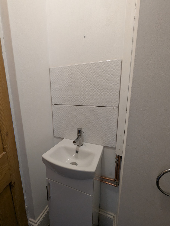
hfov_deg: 90.0
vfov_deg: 106.1
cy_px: 113
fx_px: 85
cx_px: 85
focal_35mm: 13
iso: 163
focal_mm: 1.95
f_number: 2.2
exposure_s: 1/40.7
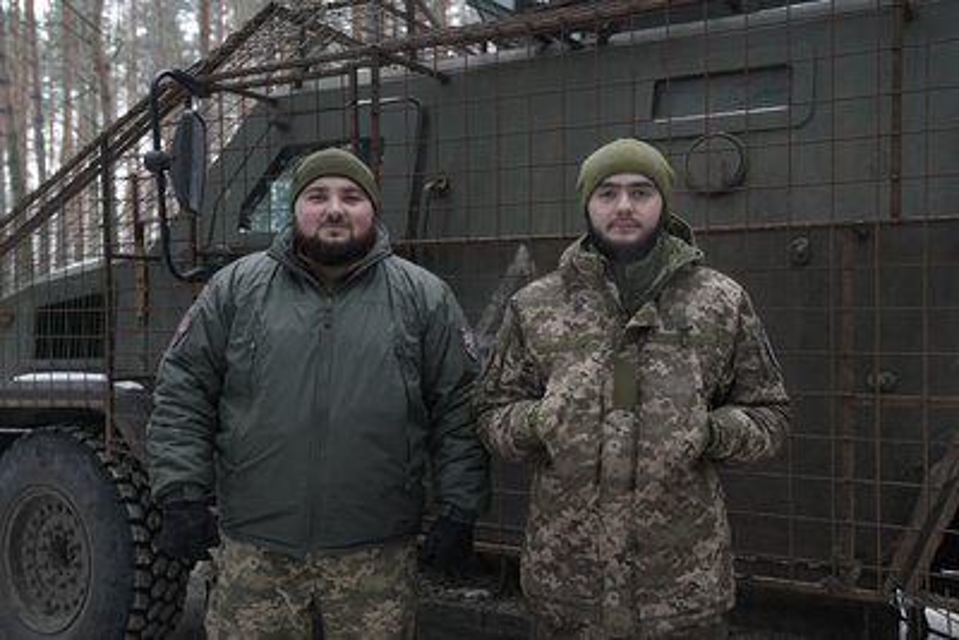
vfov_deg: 37.9
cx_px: 480
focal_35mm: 35
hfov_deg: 54.4
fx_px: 933
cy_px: 320
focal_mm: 35
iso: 1600
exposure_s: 1/50
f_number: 4
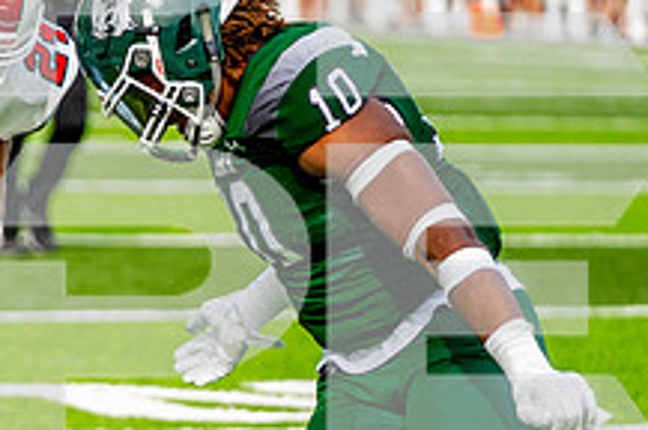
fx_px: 6686
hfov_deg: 5.5
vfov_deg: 3.7
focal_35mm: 372
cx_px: -201
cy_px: 348
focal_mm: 123
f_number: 2.8
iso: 400
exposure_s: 1/2000
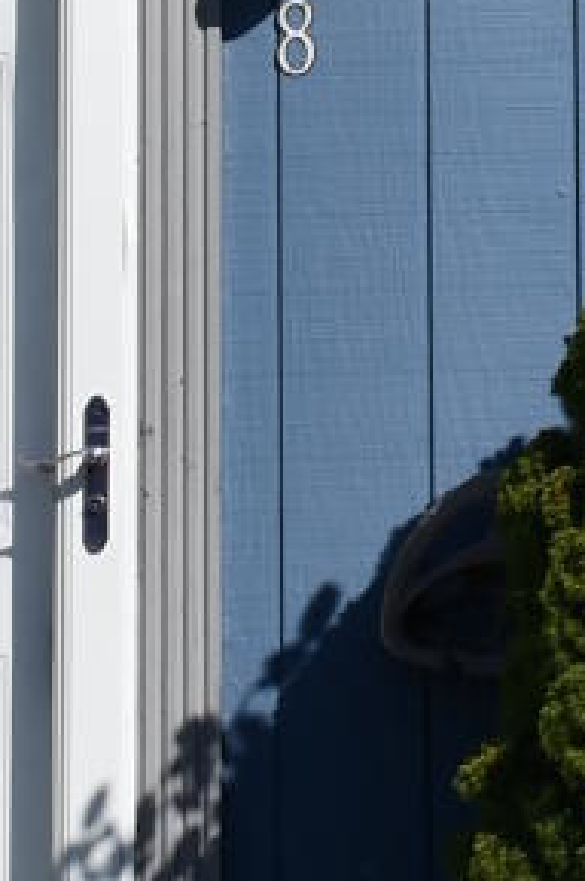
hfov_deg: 4.9
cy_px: -802
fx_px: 6768
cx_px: 855
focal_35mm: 277
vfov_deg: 7.2
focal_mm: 27
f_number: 10
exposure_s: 1/400
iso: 100
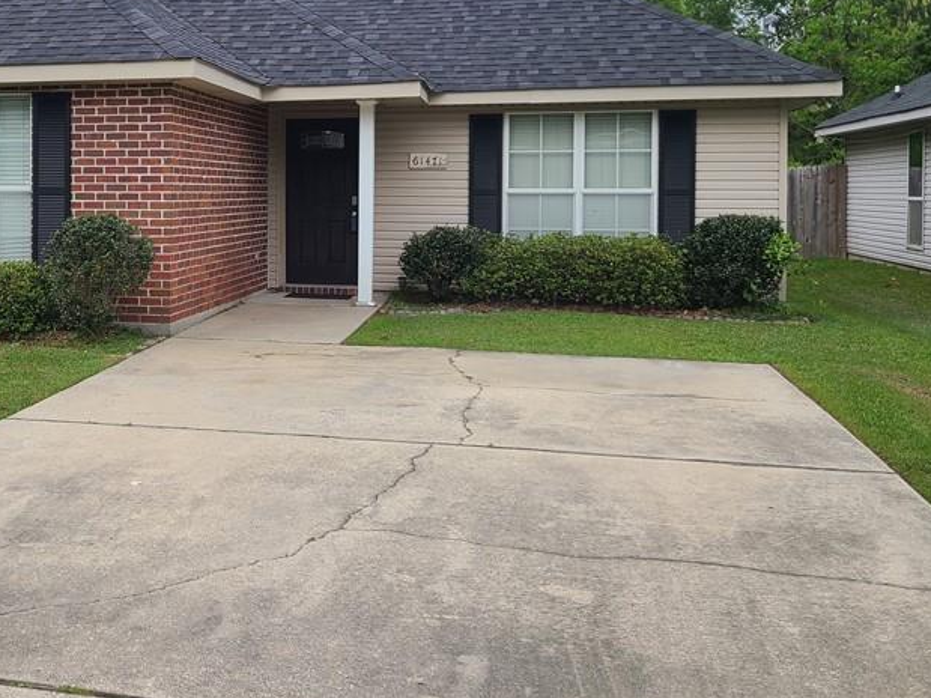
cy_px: 206
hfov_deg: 42.4
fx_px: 1156
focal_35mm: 43
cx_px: 226
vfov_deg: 33.1
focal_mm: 5.4
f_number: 1.8
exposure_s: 1/1668
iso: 40
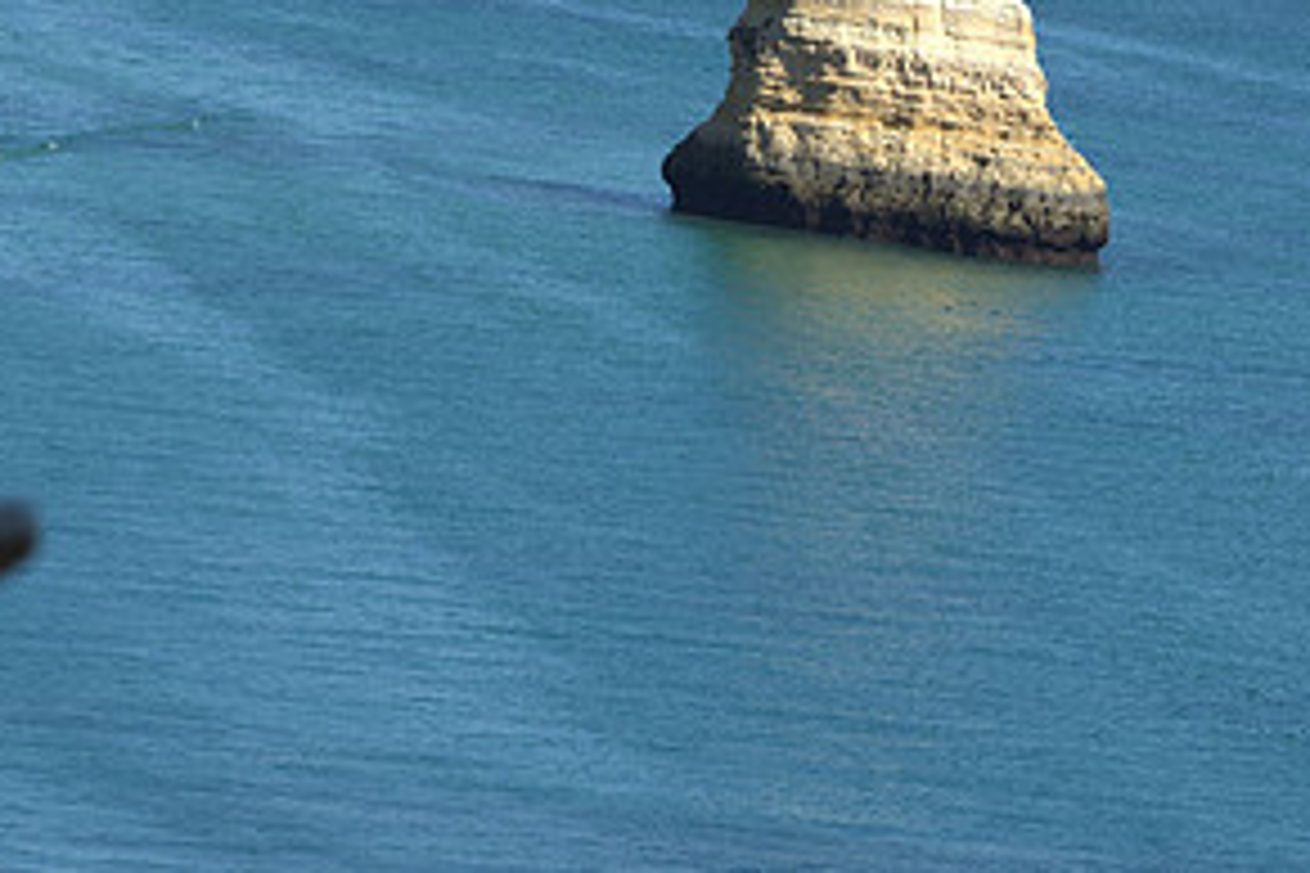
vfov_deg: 3.4
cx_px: 734
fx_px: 14518
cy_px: 538
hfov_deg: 5.2
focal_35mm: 399
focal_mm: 200
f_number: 10
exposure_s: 1/400
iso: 200
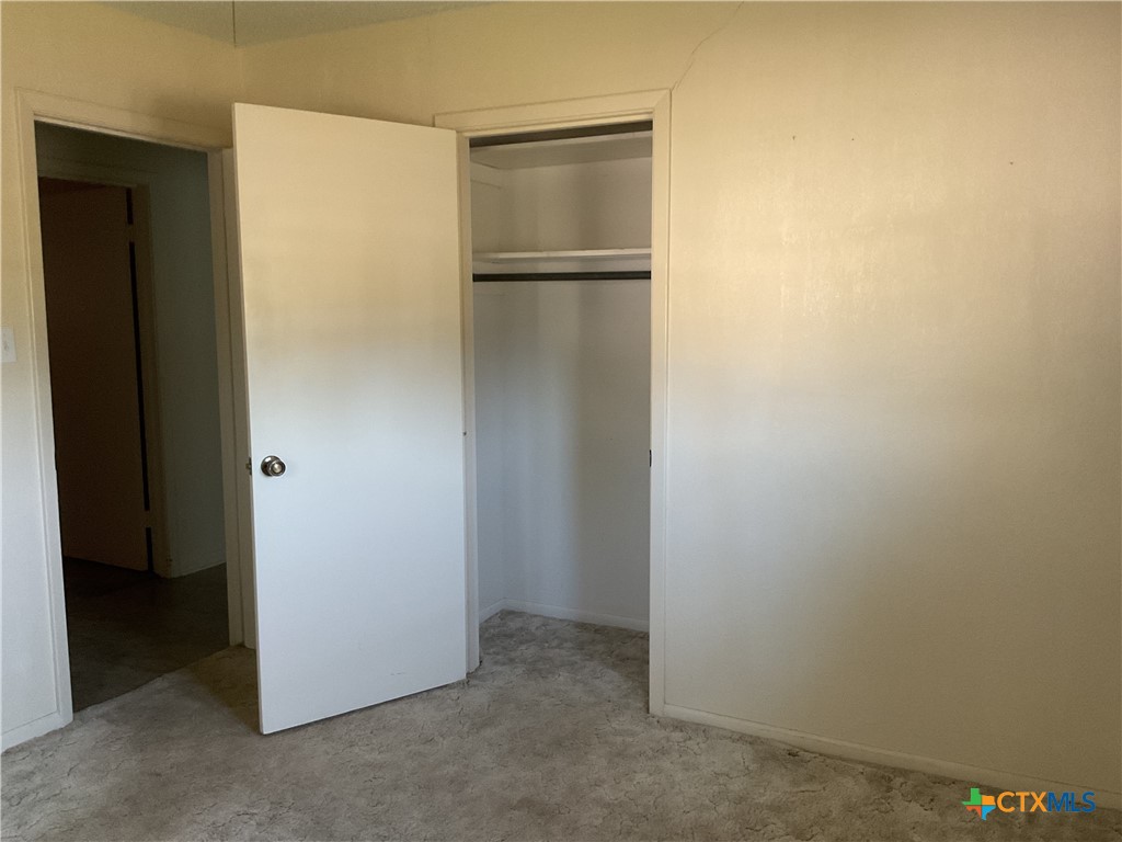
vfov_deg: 48.2
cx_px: 561
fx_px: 940
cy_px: 421
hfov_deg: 61.7
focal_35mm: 29
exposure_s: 1/50
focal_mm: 3
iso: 200
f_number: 1.8
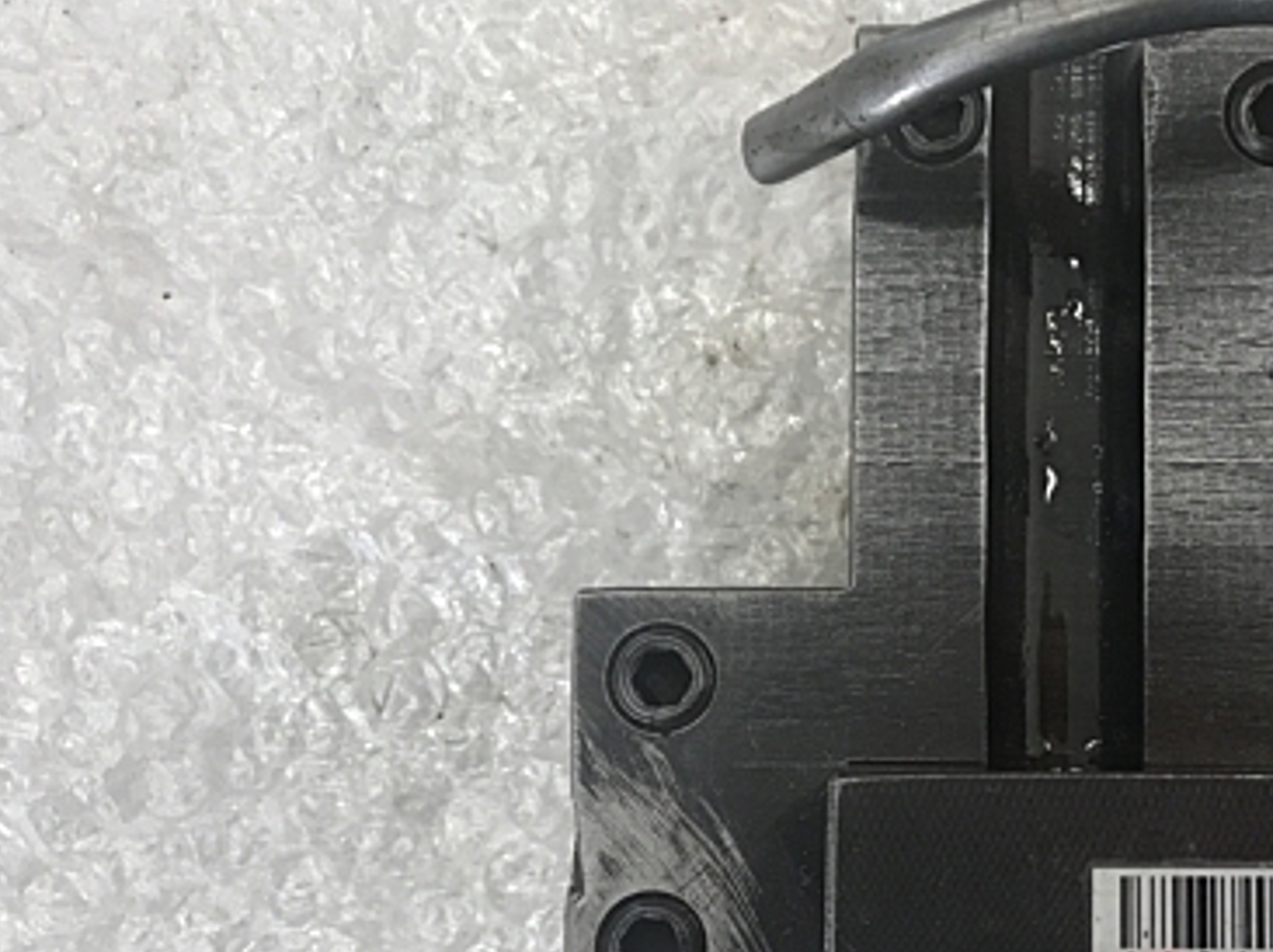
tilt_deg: -85.9
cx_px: 1078
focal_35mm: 49
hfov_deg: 37.1
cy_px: 563
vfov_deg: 29.6
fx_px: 1801
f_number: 1.8
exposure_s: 1/40
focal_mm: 3.99
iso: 25
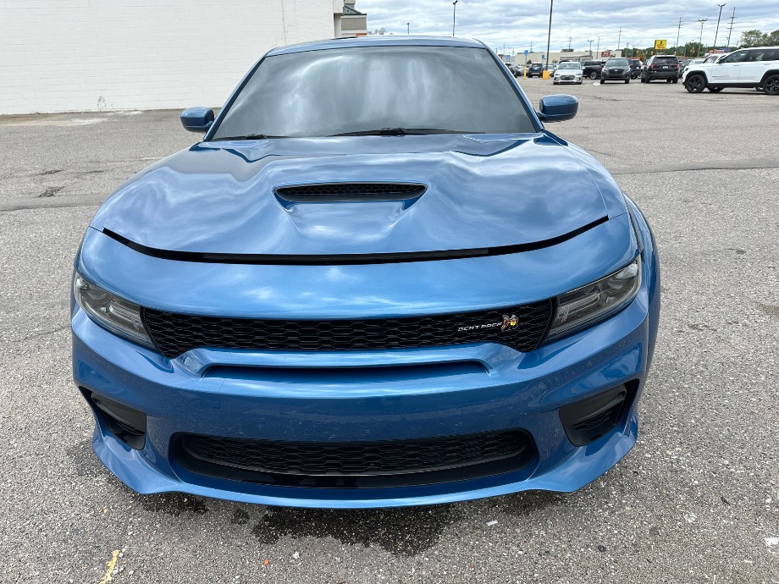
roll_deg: +2.3
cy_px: 292
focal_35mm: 24
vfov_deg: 56.8
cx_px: 390
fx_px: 540
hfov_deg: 71.6
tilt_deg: -20.9
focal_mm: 6.86
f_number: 1.78
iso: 80
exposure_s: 1/1473
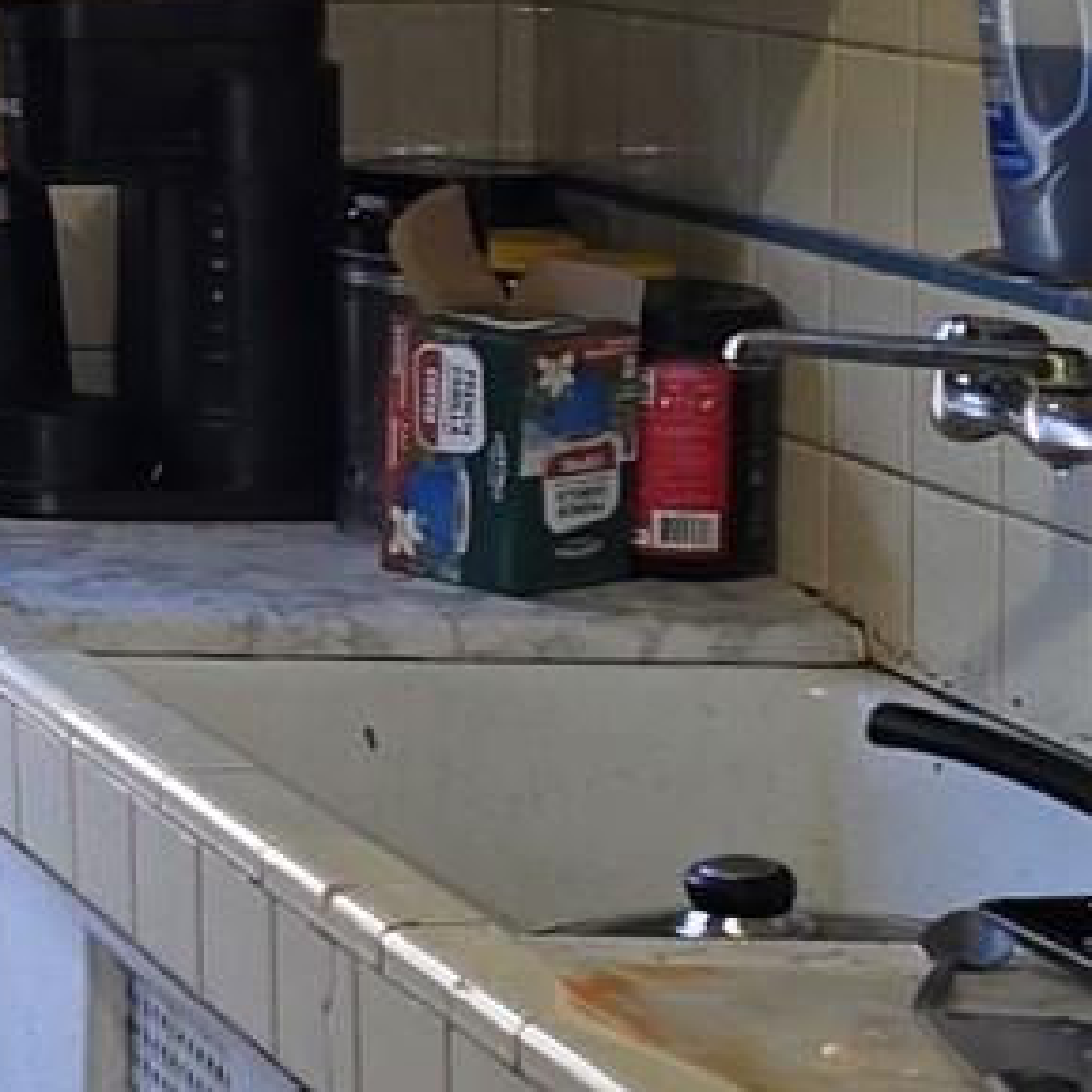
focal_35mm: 144
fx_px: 5139
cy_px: 38
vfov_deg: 12.0
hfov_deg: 10.4
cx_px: -1561
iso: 100
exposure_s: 1/40
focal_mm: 6.3
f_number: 1.7
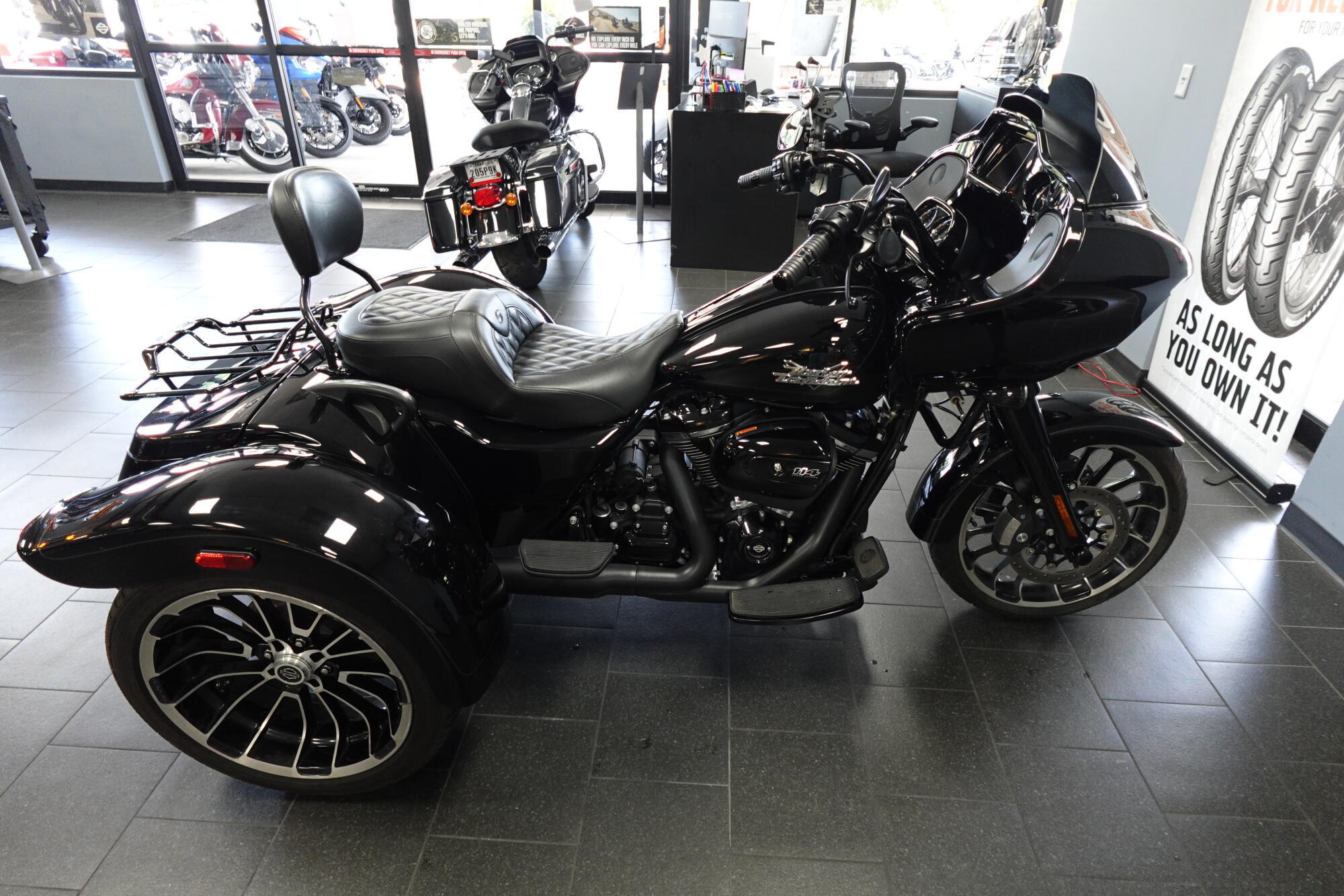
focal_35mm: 20
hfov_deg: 84.0
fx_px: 747
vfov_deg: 61.9
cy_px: 448
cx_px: 672
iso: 640
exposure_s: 1/80
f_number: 2
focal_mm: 7.6
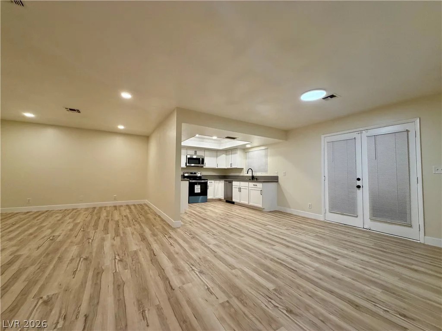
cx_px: 221
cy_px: 166
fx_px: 179
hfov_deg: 102.1
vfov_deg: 85.7
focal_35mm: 14
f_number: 2.2
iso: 320
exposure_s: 1/60
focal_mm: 2.22
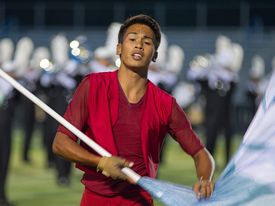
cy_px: 131
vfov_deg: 5.8
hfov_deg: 7.7
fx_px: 2033
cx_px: 106
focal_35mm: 256
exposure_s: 1/160
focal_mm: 170
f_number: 2.8
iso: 2000
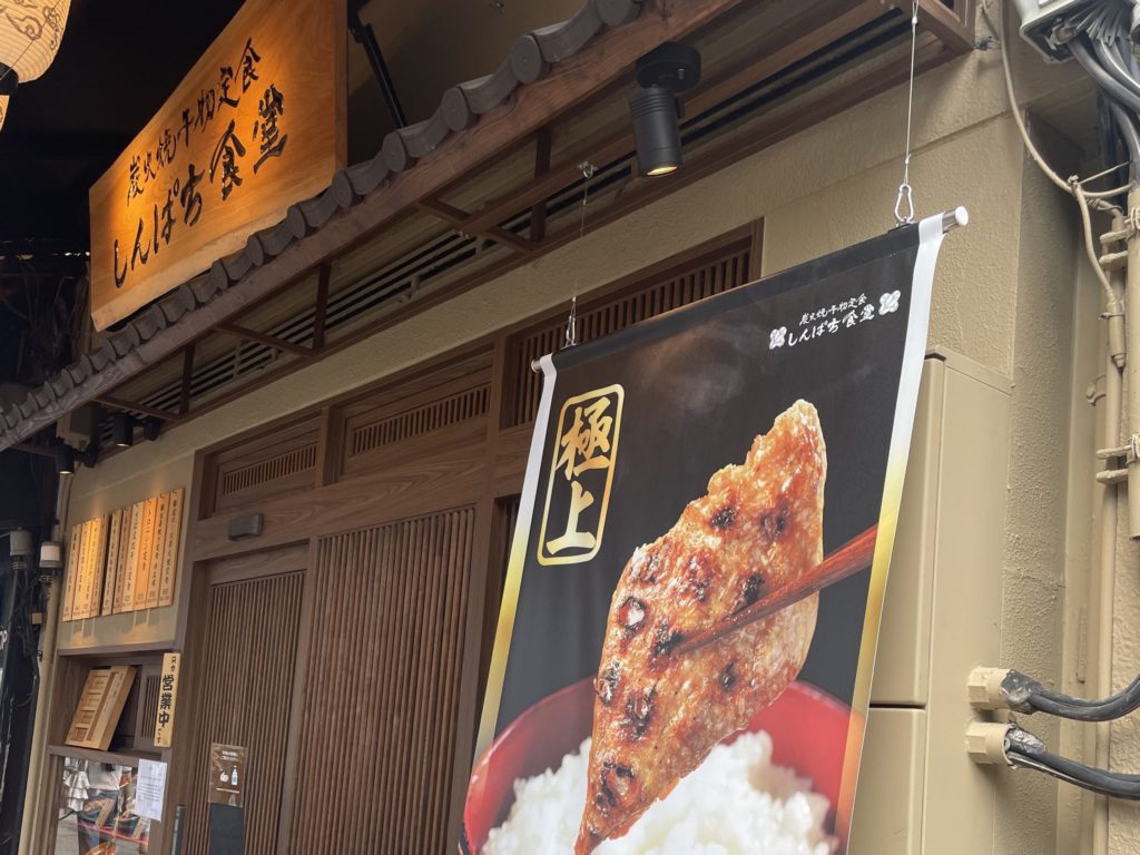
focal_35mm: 26
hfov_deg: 67.3
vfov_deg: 53.1
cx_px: 570
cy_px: 428
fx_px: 856
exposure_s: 1/332
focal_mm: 4.2
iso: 32
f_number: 1.6
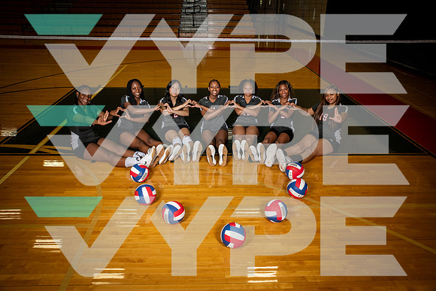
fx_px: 388
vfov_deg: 41.1
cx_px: 218
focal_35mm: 32
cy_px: 146
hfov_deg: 58.7
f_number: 7.1
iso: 800
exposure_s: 1/250
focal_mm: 32
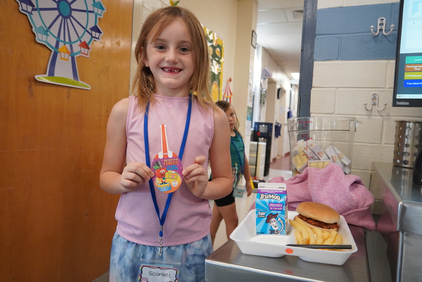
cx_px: 211
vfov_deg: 47.9
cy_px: 141
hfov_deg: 67.4
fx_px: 317
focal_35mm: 27
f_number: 4
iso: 2000
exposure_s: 1/160
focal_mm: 18
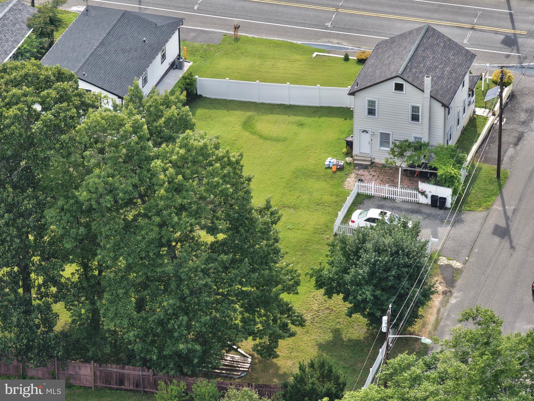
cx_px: 267
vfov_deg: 8.8
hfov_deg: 11.8
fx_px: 2592
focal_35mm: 168
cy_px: 200
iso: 100
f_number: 2.8
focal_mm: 40
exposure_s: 1/400
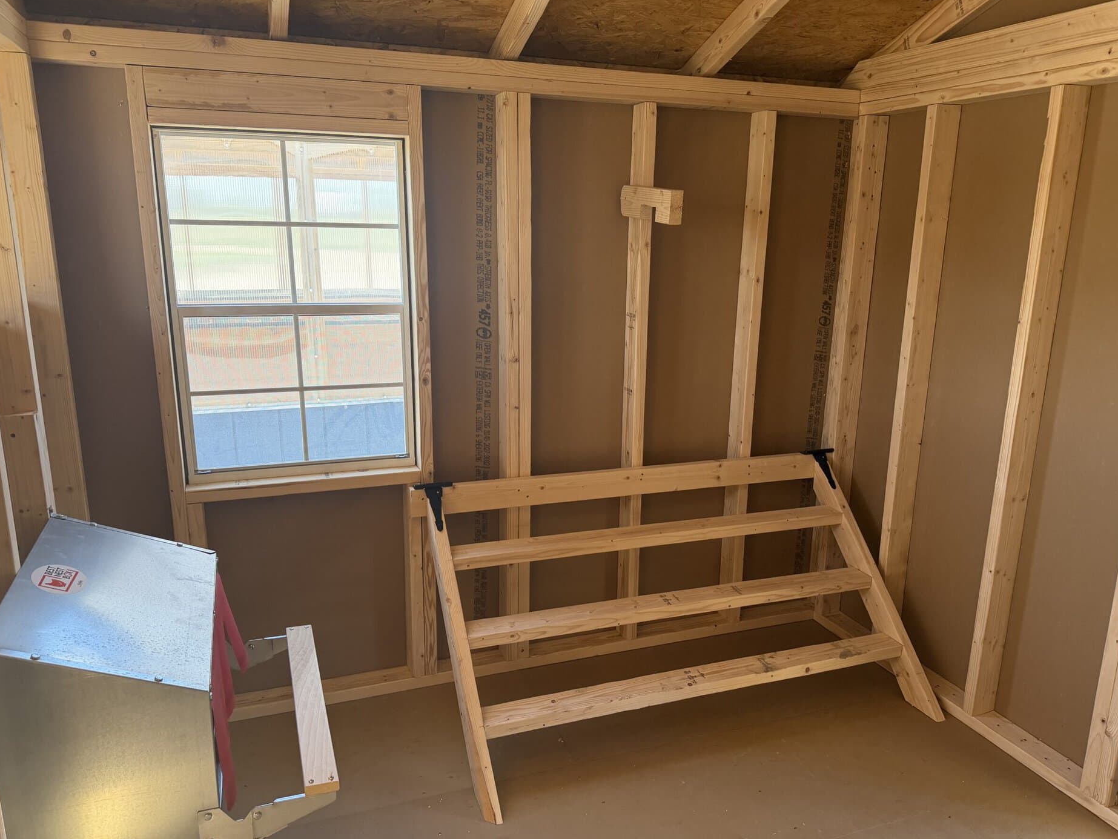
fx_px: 840
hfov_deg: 67.3
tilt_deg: -16.7
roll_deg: -0.5
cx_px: 563
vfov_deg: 53.1
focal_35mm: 26
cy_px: 436
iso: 200
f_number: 1.78
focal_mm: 6.76
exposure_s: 1/229
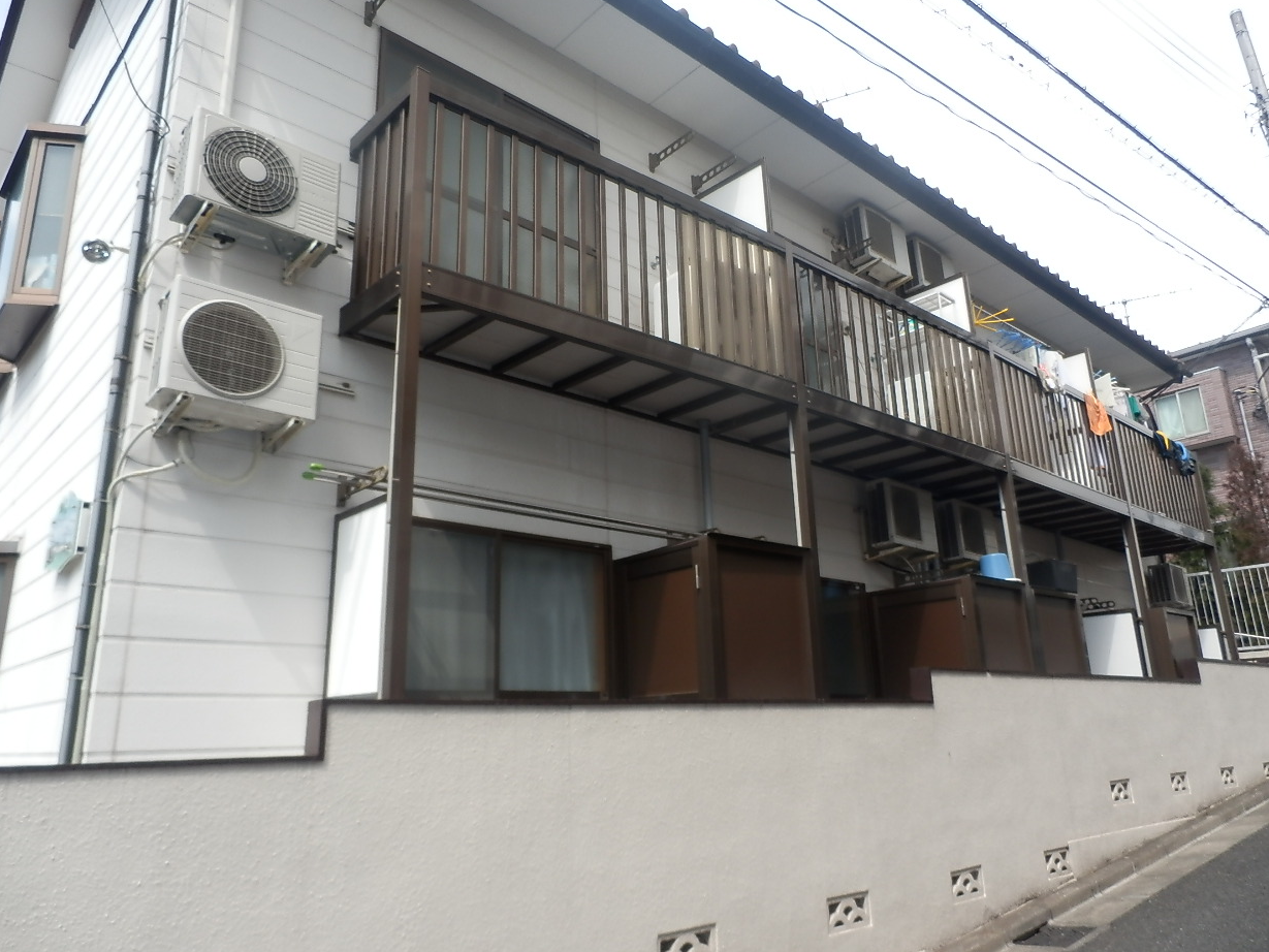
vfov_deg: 54.9
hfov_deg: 69.4
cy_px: 474
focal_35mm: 25
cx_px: 642
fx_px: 917
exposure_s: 1/500
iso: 80
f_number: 3
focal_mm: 4.2
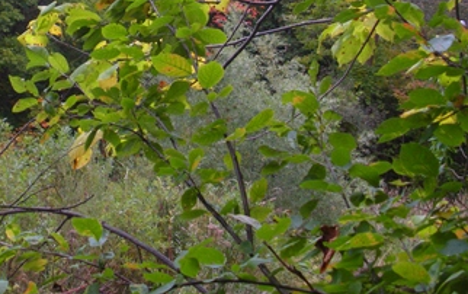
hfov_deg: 28.4
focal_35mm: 71
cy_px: -19
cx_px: 102
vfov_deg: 17.8
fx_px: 907
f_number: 3.5
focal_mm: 6.3
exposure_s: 1/130
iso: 173
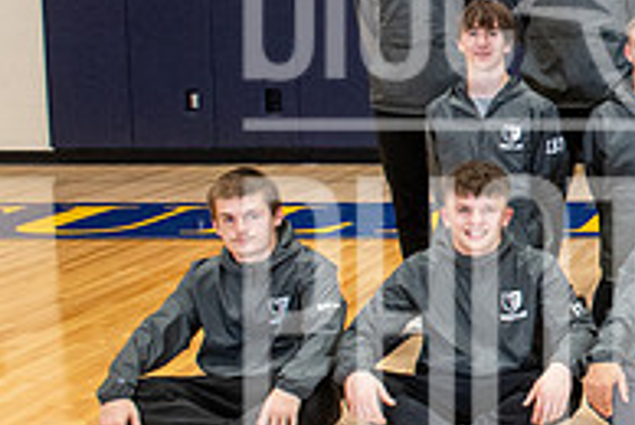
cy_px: 142
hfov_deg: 20.9
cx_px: 922
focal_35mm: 84
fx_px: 1484
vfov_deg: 16.3
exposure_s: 1/200
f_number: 4.5
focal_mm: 24
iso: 2000
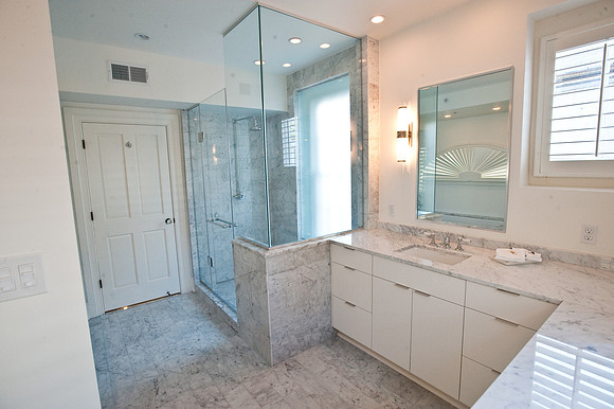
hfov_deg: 93.3
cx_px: 307
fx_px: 290
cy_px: 204
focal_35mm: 17
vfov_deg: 70.4
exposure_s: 1/50
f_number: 8
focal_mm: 17
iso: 2000
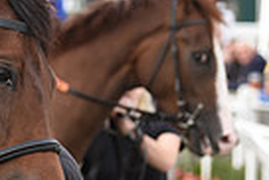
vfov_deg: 2.5
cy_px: 31
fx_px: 4151
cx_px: -289
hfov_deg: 3.7
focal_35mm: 555
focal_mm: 130
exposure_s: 1/500
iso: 640
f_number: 4.5
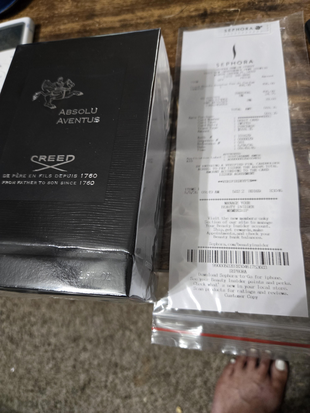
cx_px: 155
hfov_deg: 58.9
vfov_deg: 73.9
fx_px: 275
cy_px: 206
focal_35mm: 23
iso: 640
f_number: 1.8
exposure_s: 1/60
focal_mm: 5.4
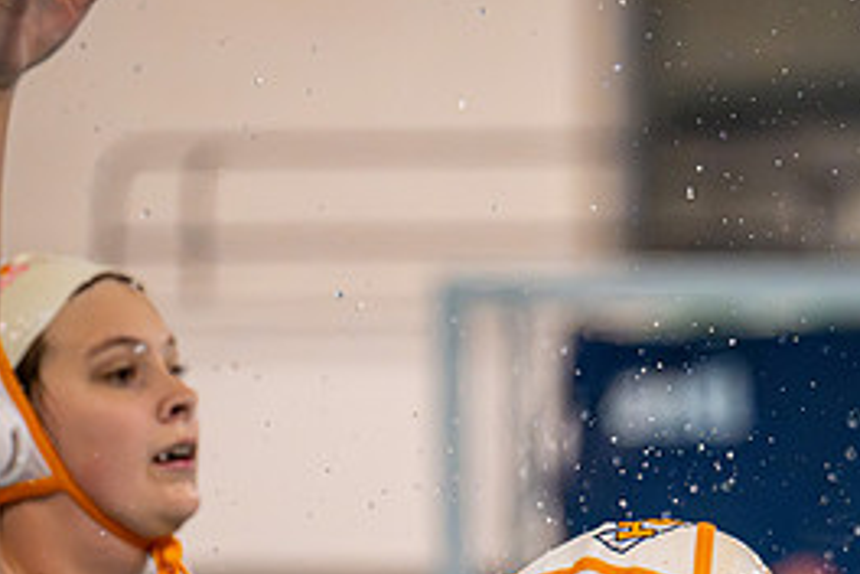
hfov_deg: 4.2
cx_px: 1157
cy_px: 663
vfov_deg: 2.8
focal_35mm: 488
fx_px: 11657
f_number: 4
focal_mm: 175
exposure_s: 1/1000
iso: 11400
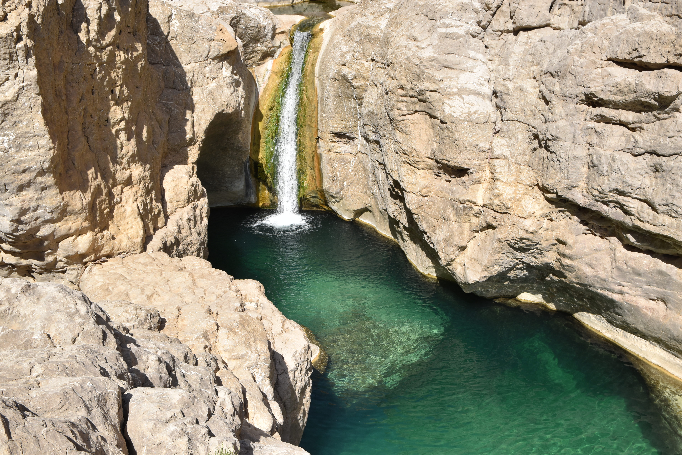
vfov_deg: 33.0
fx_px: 767
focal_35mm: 40
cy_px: 228
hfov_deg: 47.9
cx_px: 341
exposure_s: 1/400
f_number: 10
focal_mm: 27
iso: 200
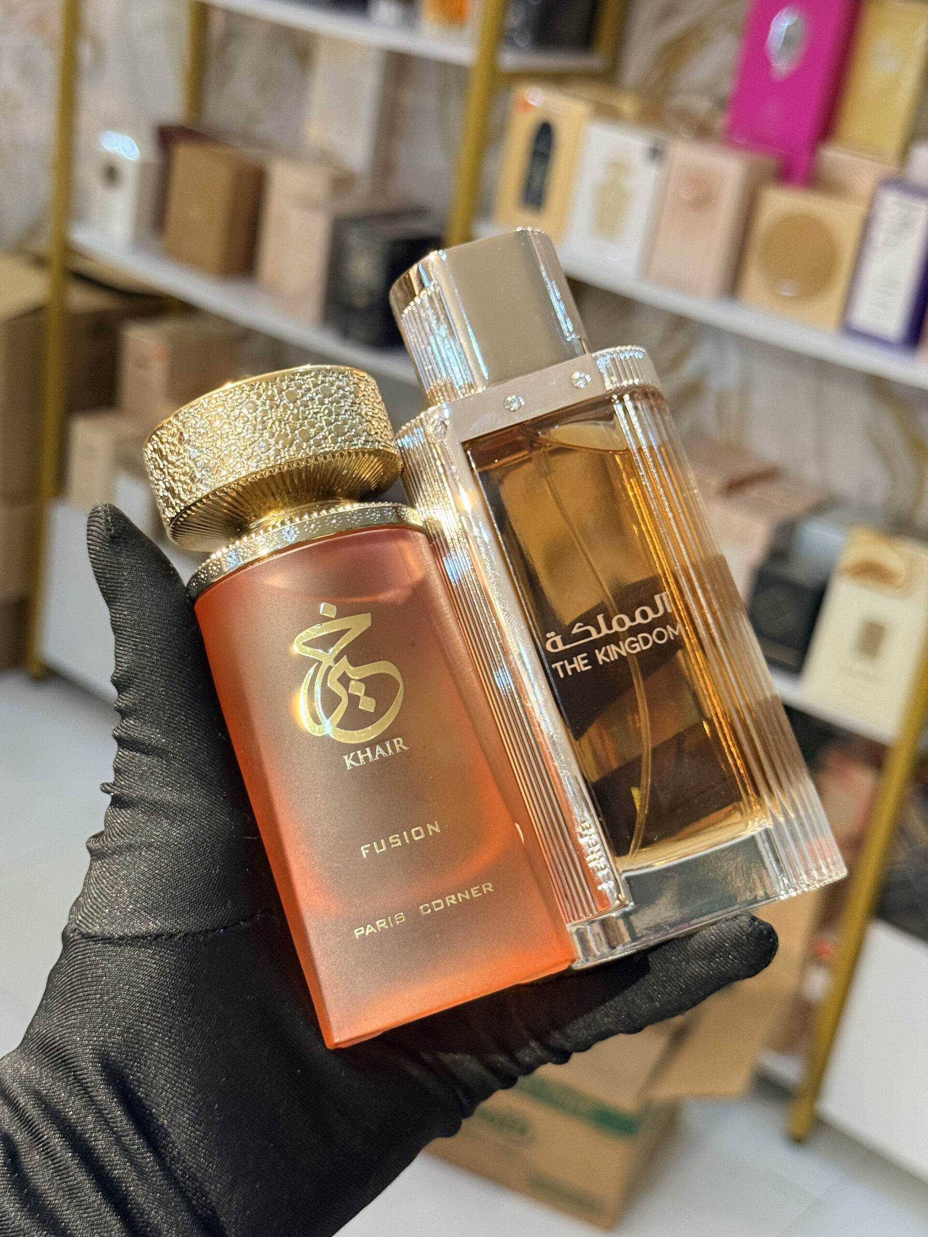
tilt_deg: -23.6
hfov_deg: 30.3
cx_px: 464
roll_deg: -10.9
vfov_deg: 39.7
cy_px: 618
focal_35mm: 48
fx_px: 1716
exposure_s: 1/50
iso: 250
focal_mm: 6.76
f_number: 1.78
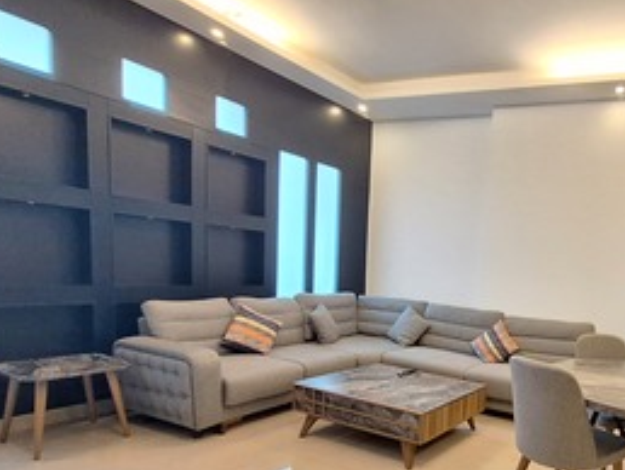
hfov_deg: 65.6
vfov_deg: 57.5
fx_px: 416
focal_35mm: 23
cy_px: 319
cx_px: 520
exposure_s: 1/25
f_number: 2.2
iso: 400
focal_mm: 1.74
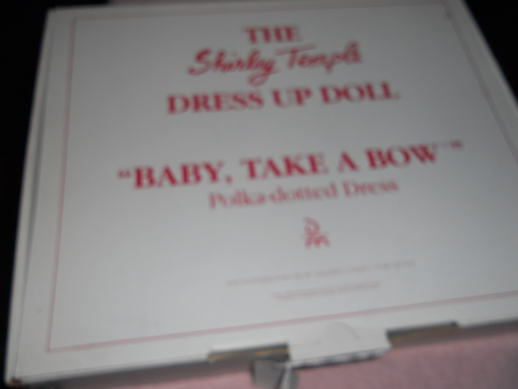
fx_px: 479
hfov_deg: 56.8
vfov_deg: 44.2
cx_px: 259
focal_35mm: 32
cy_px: 194
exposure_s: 1/25
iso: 80
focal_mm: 5.8
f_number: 8.8
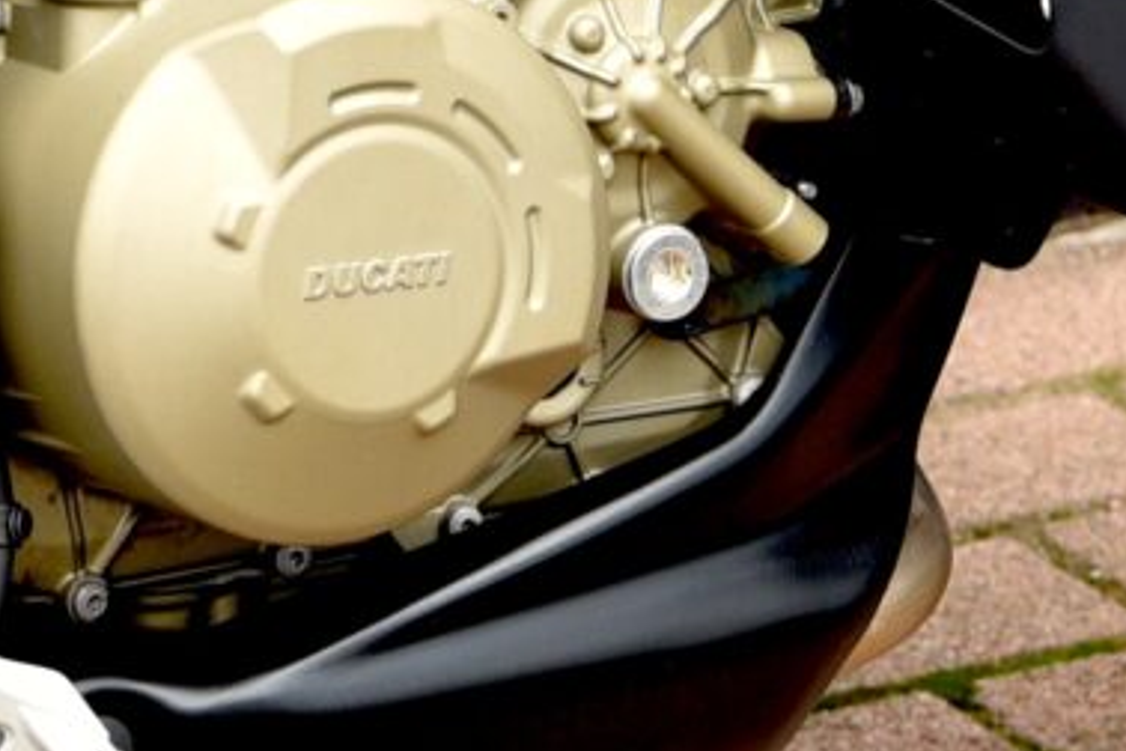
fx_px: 9320
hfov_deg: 6.8
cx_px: -673
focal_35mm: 298
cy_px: -541
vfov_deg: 4.6
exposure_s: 1/80
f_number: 4.5
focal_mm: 44
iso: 200
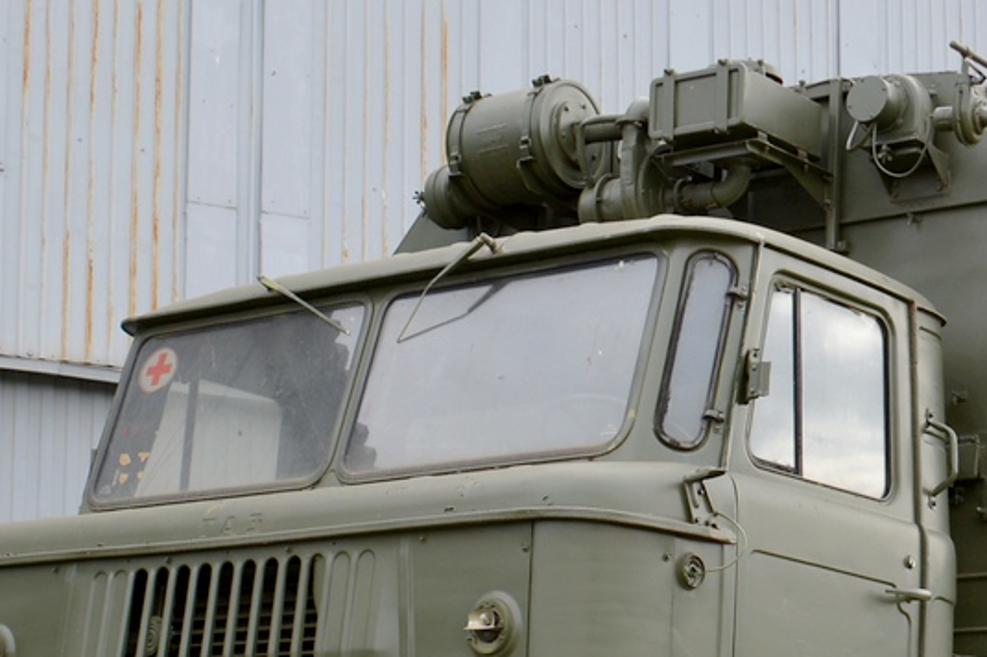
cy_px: 652
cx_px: 710
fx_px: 2028
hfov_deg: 27.1
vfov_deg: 18.0
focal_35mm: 74
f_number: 7.1
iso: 200
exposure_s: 1/200
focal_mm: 22
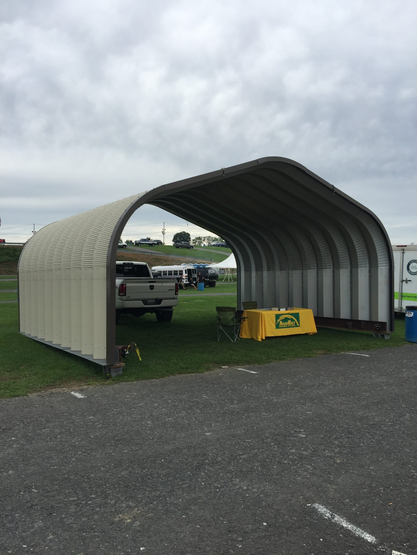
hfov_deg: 48.2
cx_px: 208
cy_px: 278
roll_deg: +1.3
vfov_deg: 61.7
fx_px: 466
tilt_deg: +0.6
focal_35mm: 29
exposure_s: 1/898
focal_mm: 4.15
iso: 32
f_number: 2.2
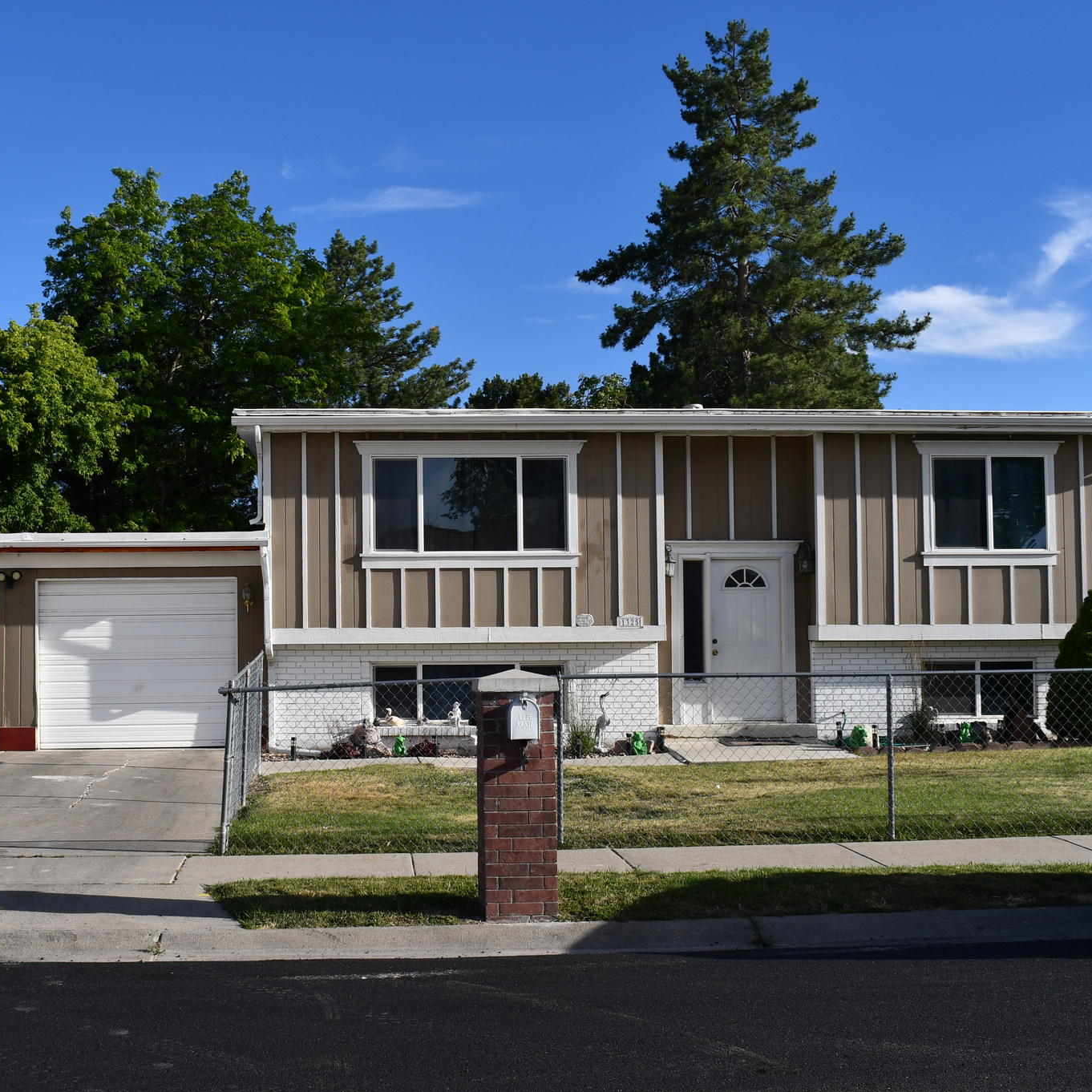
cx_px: 417
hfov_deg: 36.6
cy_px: 546
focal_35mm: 46
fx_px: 1642
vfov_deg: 36.8
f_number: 10
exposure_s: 1/250
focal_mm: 24
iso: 100
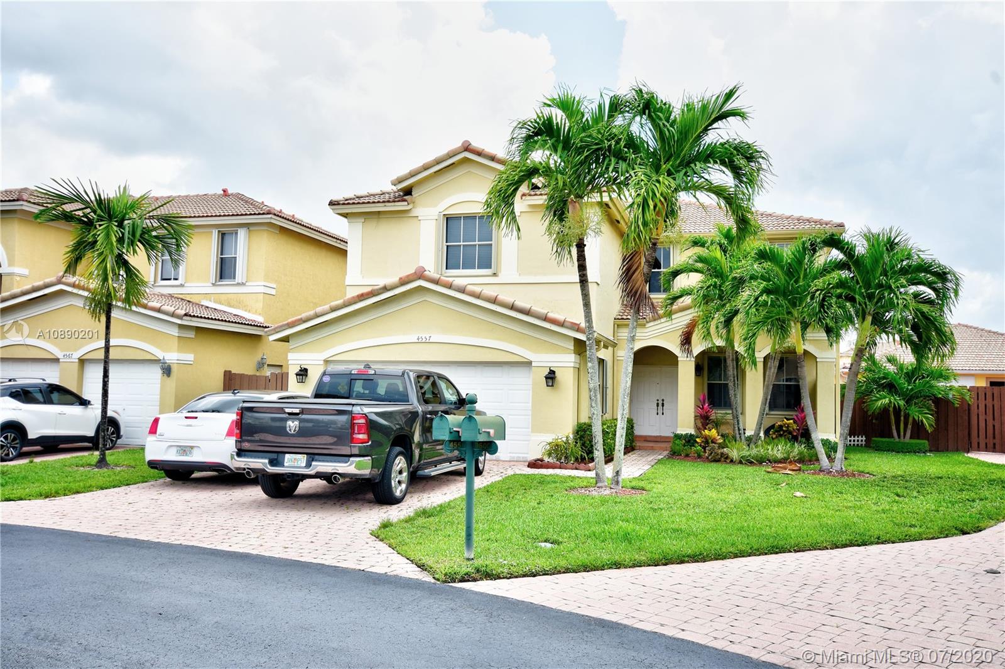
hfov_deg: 61.9
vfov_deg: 43.6
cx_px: 502
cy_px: 334
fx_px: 837
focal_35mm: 30
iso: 100
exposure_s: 1/200
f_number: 7.1
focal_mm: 20
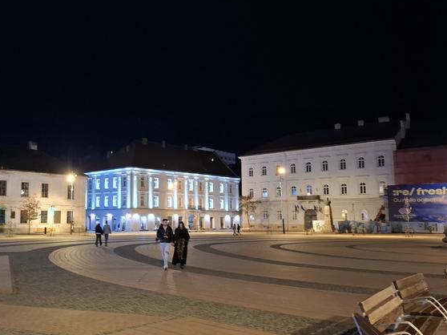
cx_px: 148
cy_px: 166
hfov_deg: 54.2
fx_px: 426
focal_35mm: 33
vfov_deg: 42.9
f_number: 1.8
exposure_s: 1/25
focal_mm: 5.54
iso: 640
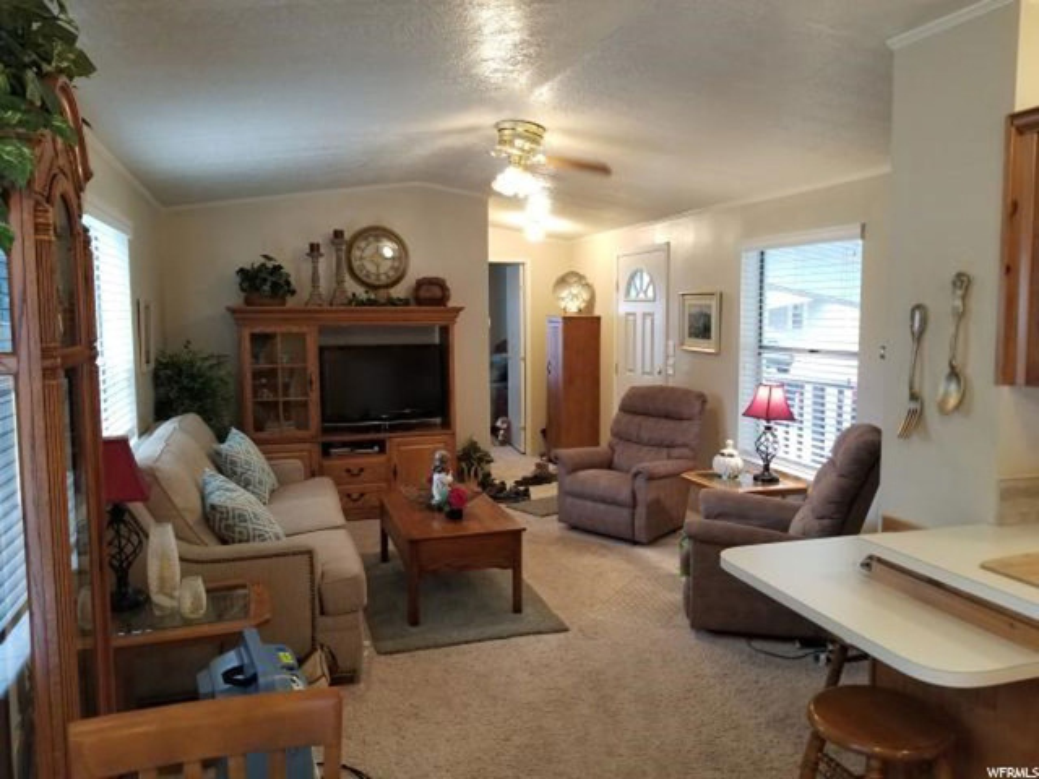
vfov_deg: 53.1
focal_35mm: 26
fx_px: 780
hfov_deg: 67.3
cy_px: 390
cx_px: 520
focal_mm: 4.3
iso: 160
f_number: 1.7
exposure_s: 1/30
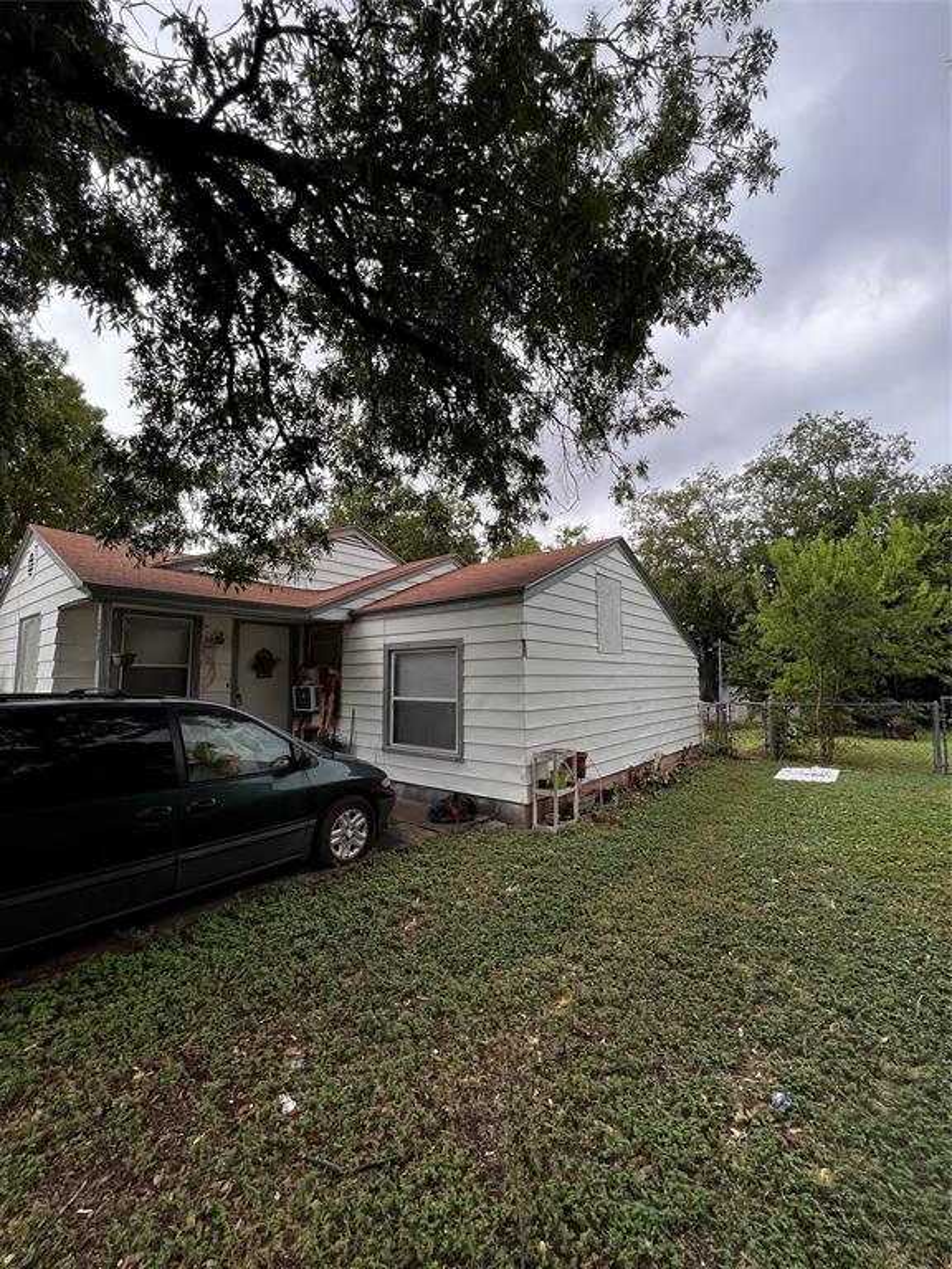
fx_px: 477
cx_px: 476
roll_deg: -0.9
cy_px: 634
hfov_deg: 89.9
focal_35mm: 13
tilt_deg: +7.1
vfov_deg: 106.2
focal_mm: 1.57
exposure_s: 1/371
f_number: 1.8
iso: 32
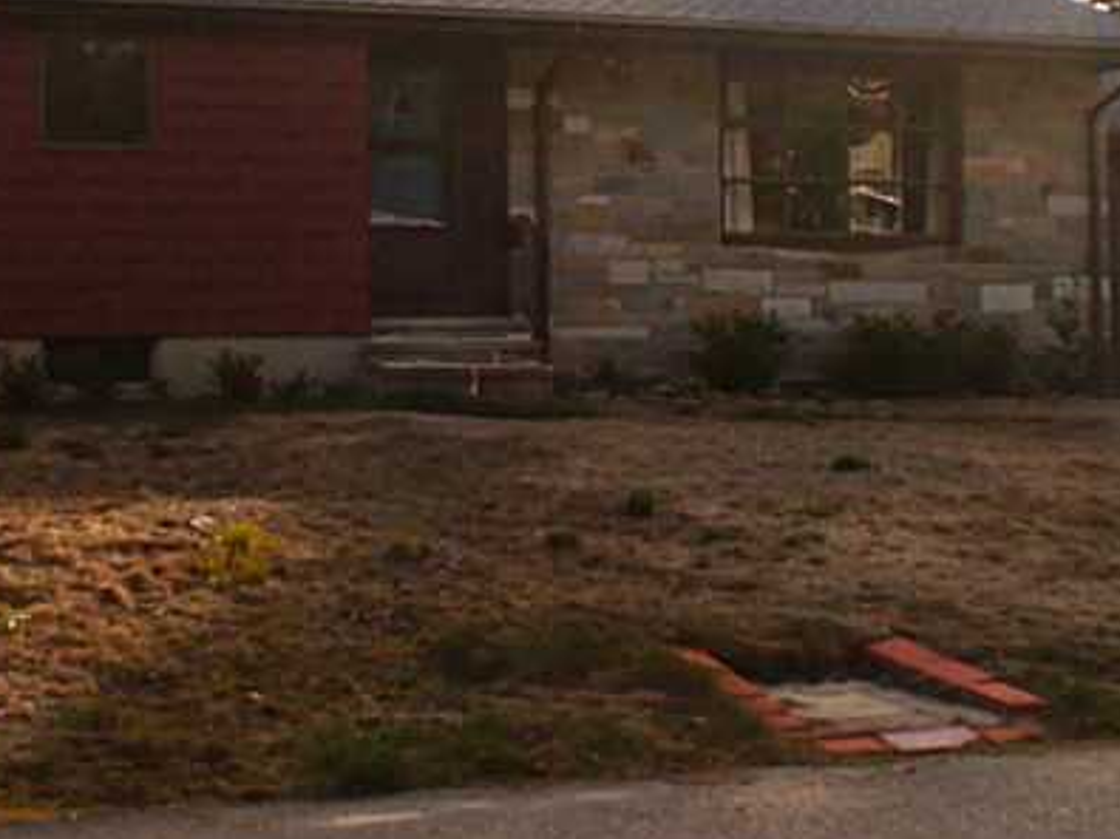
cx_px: 553
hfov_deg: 26.7
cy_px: 184
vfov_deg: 20.0
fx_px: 2361
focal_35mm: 73
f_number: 4.6
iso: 64
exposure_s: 1/1250
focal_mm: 6.3
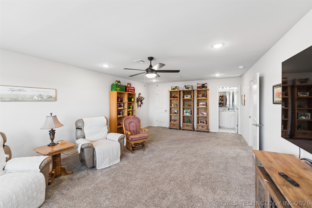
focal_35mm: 15
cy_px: 104
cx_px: 156
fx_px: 127
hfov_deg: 101.9
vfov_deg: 78.8
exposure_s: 1/160
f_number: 2.8
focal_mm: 14.6
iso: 400
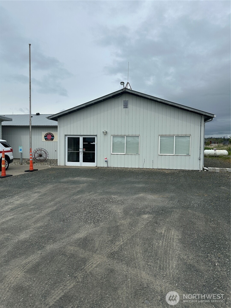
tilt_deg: -1.7
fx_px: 214
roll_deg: -0.5
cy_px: 154
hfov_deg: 56.8
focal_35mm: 24
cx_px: 116
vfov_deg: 71.6
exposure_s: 1/9709
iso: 80
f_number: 1.78
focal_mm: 6.86
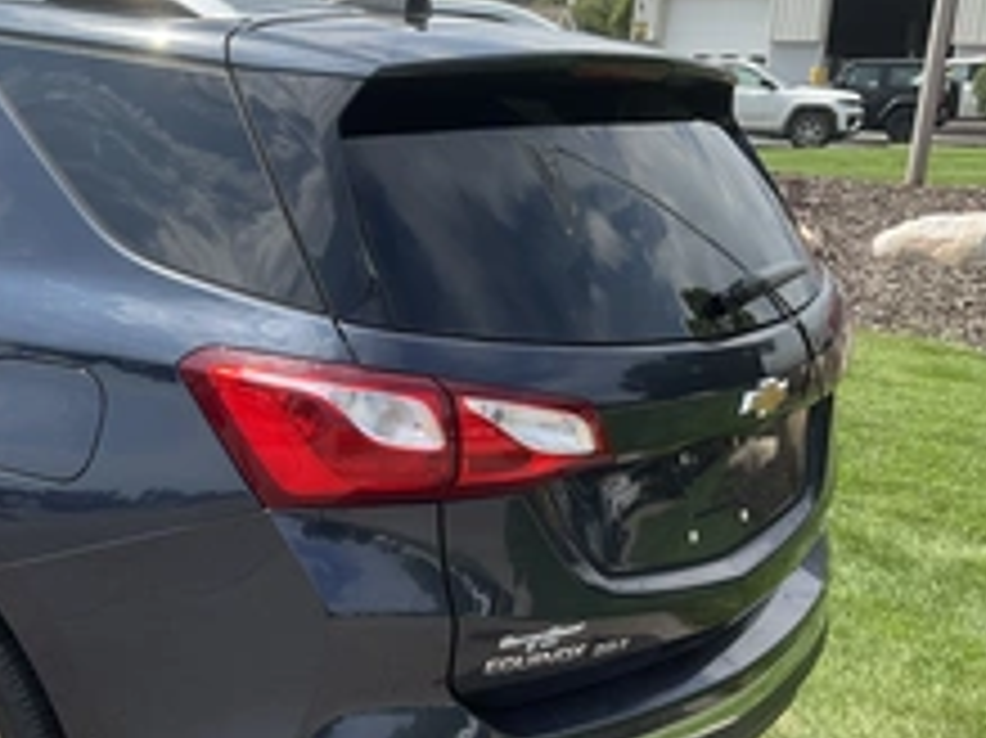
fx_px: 1509
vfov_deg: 27.4
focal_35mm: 53
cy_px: 482
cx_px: 126
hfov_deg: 34.5
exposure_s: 1/1144
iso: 25
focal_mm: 3
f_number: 1.8
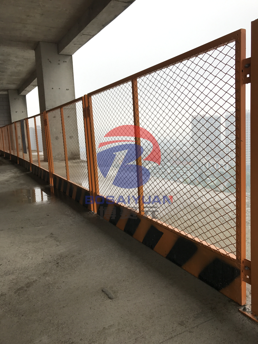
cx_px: 129
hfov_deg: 49.7
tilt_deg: -8.2
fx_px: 278
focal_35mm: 28
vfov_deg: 63.4
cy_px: 172
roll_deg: +2.2
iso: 20
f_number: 1.8
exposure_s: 1/391
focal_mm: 3.99
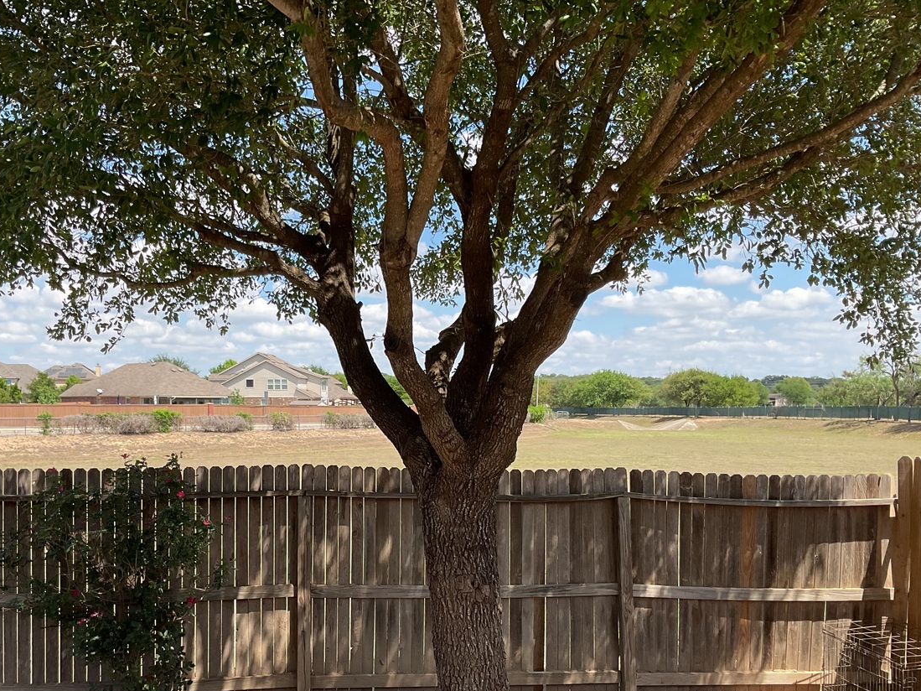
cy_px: 452
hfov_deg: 48.7
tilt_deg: -2.9
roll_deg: +0.4
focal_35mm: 38
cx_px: 364
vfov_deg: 37.4
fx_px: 1011
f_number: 1.8
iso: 16
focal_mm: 3
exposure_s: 1/978
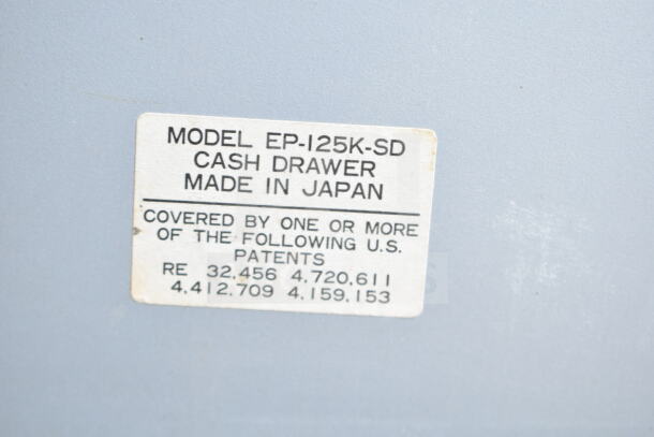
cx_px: 327
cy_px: 218
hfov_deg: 24.6
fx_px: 1499
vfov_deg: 16.6
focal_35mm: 82
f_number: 5.6
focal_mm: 55
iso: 4500
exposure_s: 1/100
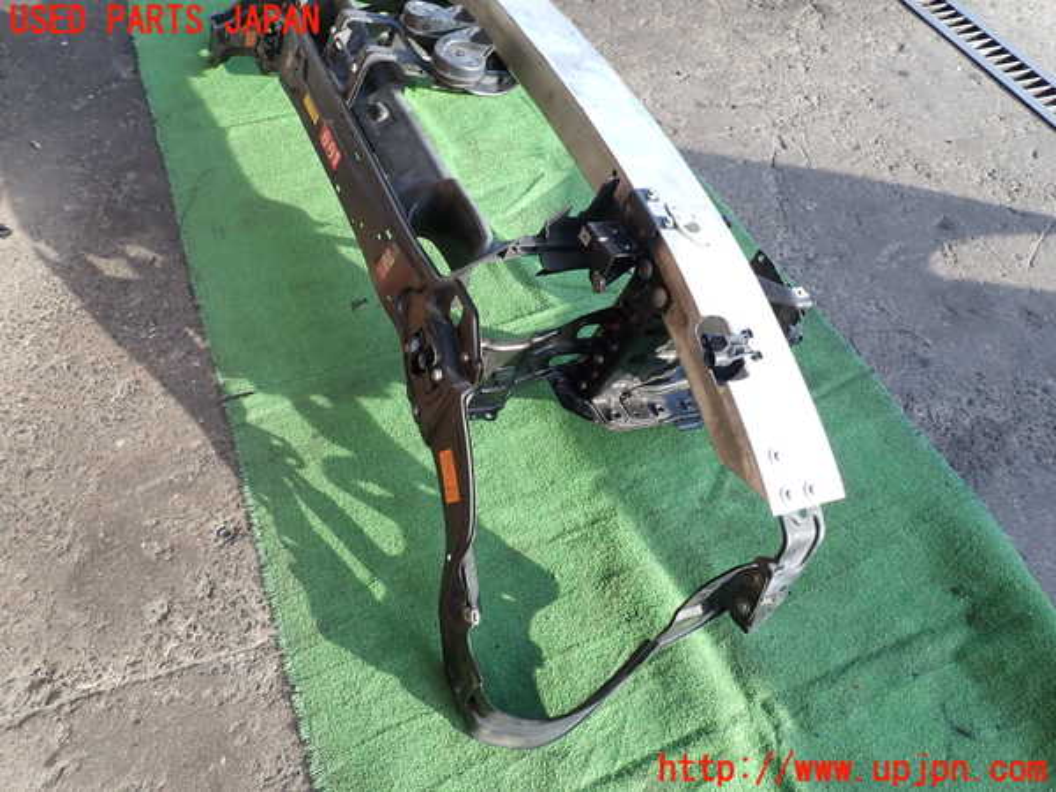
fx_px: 763
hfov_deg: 69.4
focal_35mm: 25
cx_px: 528
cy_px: 396
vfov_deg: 54.9
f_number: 2.8
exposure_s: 1/200
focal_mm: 4.5
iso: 100
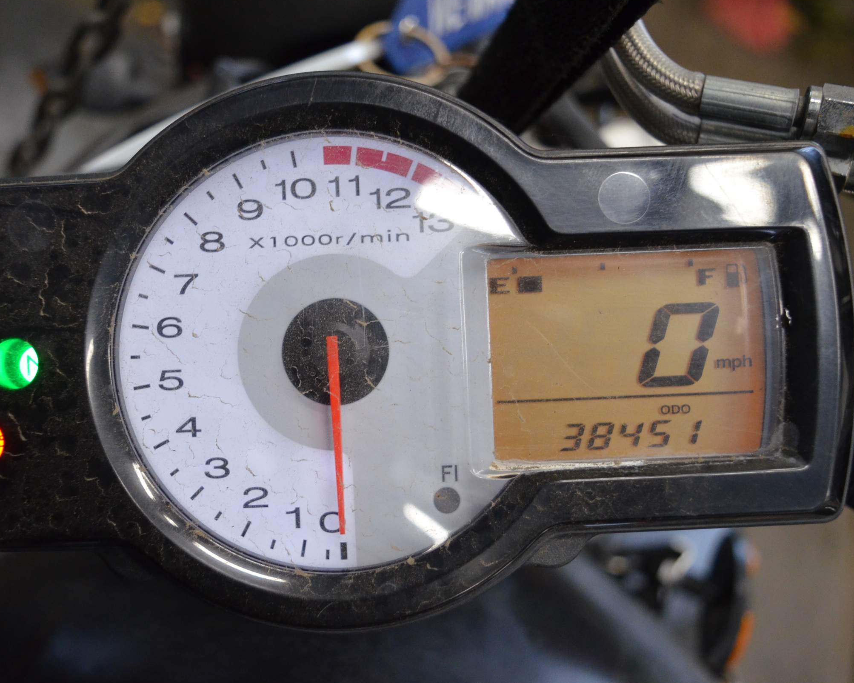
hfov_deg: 39.7
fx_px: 1177
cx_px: 341
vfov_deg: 32.4
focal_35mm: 47
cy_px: 342
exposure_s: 1/60
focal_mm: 27
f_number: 4
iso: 1600
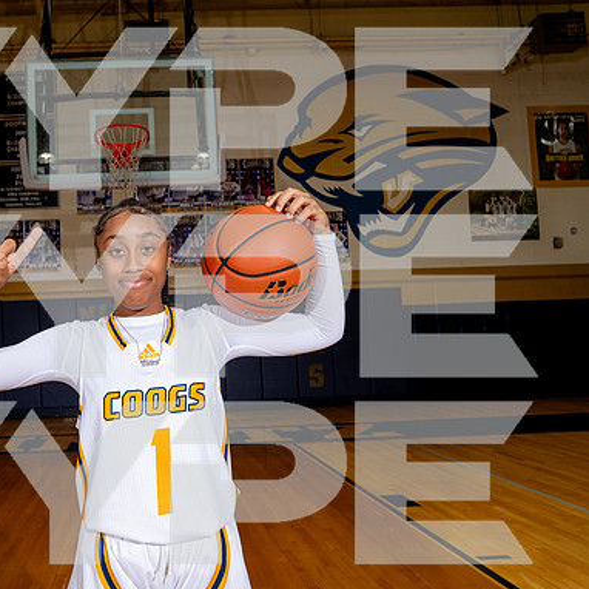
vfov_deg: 52.5
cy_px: 297
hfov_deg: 50.3
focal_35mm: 31
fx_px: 597
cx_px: 145
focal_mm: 24
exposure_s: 1/250
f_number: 5.6
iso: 800
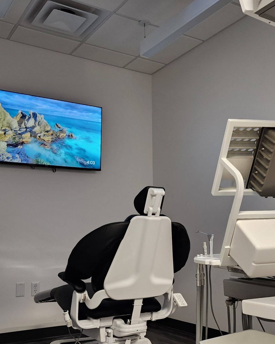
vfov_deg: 44.8
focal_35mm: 41
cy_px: 181
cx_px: 144
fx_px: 417
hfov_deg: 36.5
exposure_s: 1/51
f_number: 1.8
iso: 200
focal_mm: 6.4
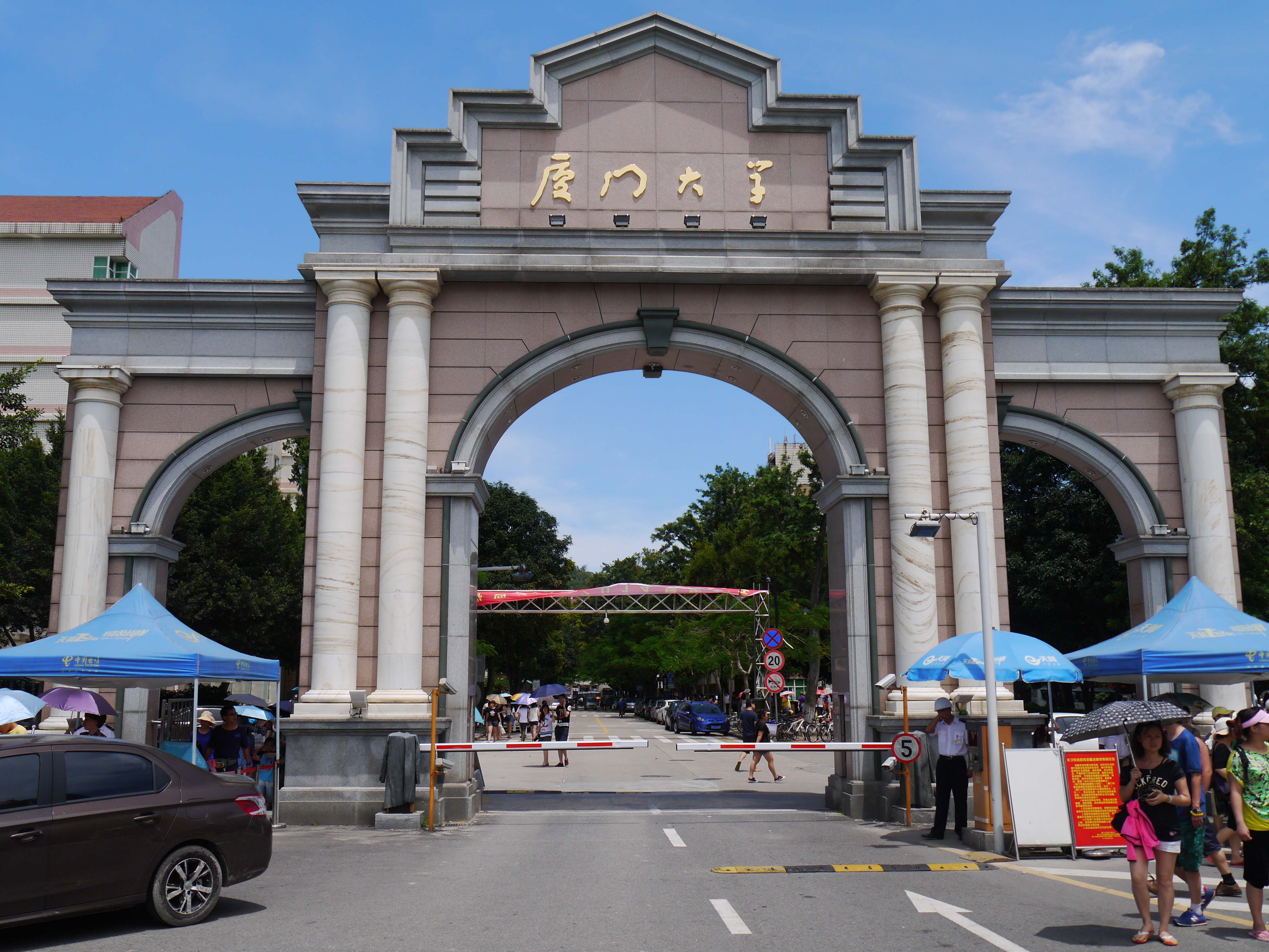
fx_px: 1246
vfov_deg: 41.8
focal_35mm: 34
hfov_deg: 54.0
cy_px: 476
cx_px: 634
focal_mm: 17
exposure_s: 1/500
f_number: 9
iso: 160
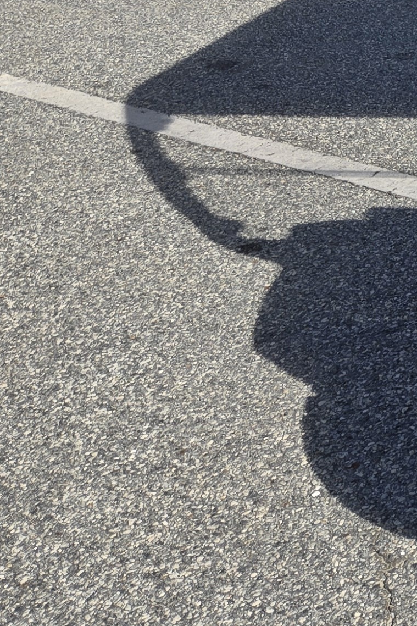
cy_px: -141
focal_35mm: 84
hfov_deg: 13.1
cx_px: 940
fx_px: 1460
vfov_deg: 22.2
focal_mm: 5.4
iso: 25
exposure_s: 1/1690
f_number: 1.8
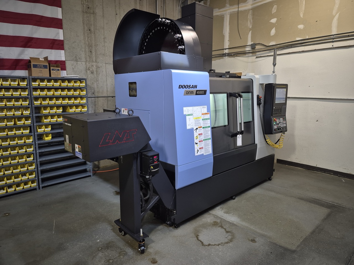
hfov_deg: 73.9
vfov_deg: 58.9
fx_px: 235
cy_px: 132
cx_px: 177
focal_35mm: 23
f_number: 1.8
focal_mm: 5.4
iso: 100
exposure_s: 1/24
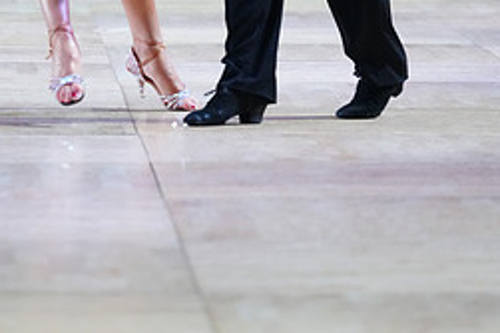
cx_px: 158
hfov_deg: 4.5
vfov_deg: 3.0
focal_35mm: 462
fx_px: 6412
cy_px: -177
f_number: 4
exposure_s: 1/400
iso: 6400
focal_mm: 200
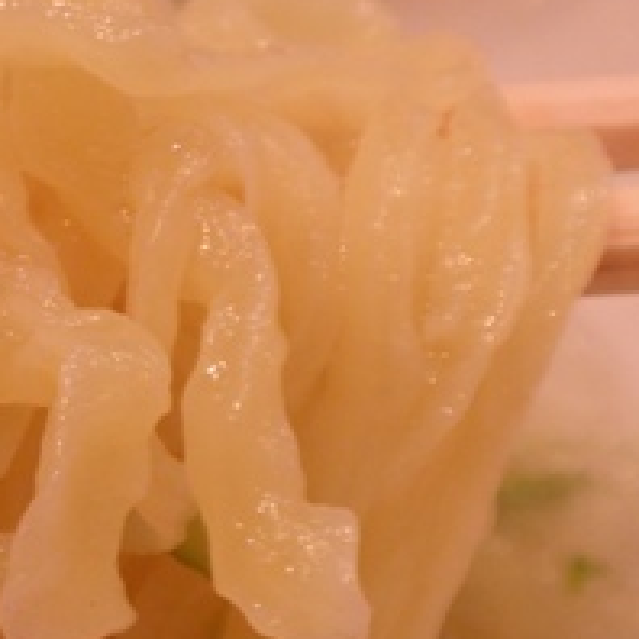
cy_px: 371
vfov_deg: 14.1
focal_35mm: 124
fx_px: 2590
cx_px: -134
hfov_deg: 13.7
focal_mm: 9.1
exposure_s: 1/25
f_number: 4.3
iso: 100
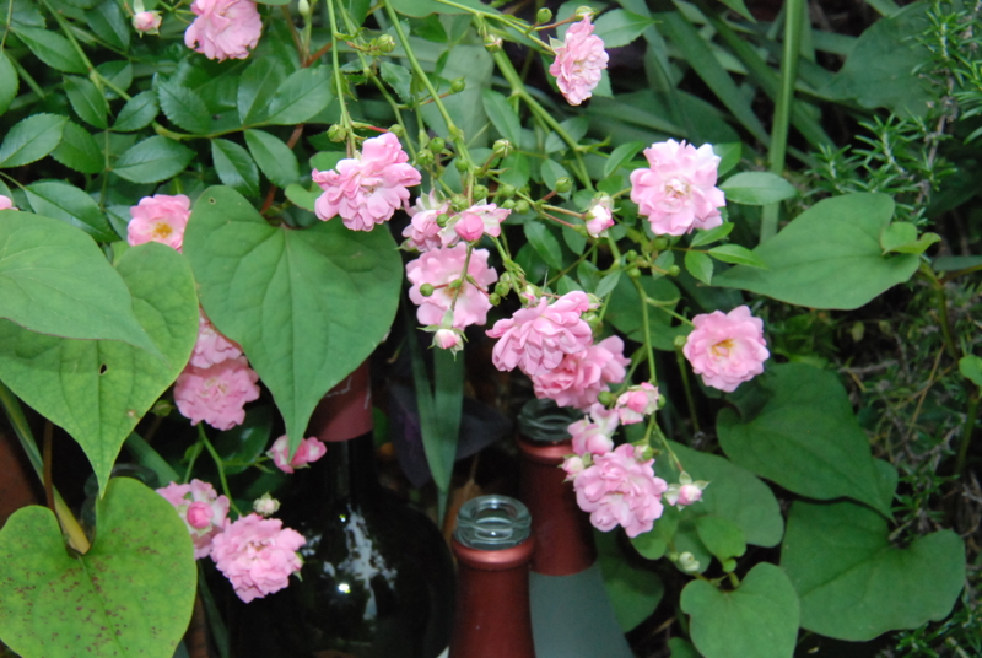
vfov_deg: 13.5
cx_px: 491
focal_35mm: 102
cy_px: 329
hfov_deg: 20.0
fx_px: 2786
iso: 1600
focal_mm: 68
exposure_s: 1/200
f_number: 11
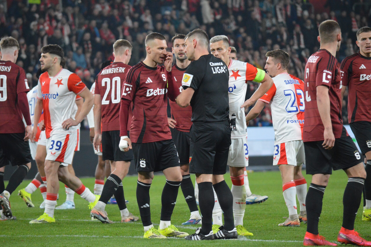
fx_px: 3089
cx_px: 186
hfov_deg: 6.9
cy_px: 124
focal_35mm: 300
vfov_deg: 4.6
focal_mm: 200
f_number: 5
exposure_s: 1/640
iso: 3200
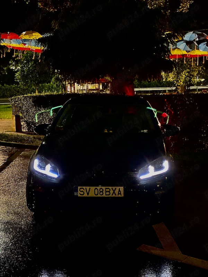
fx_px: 417
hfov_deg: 28.0
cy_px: 138
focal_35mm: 52
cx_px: 104
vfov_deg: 36.8
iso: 3200
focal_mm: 5.96
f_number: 1.6
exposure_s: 1/17
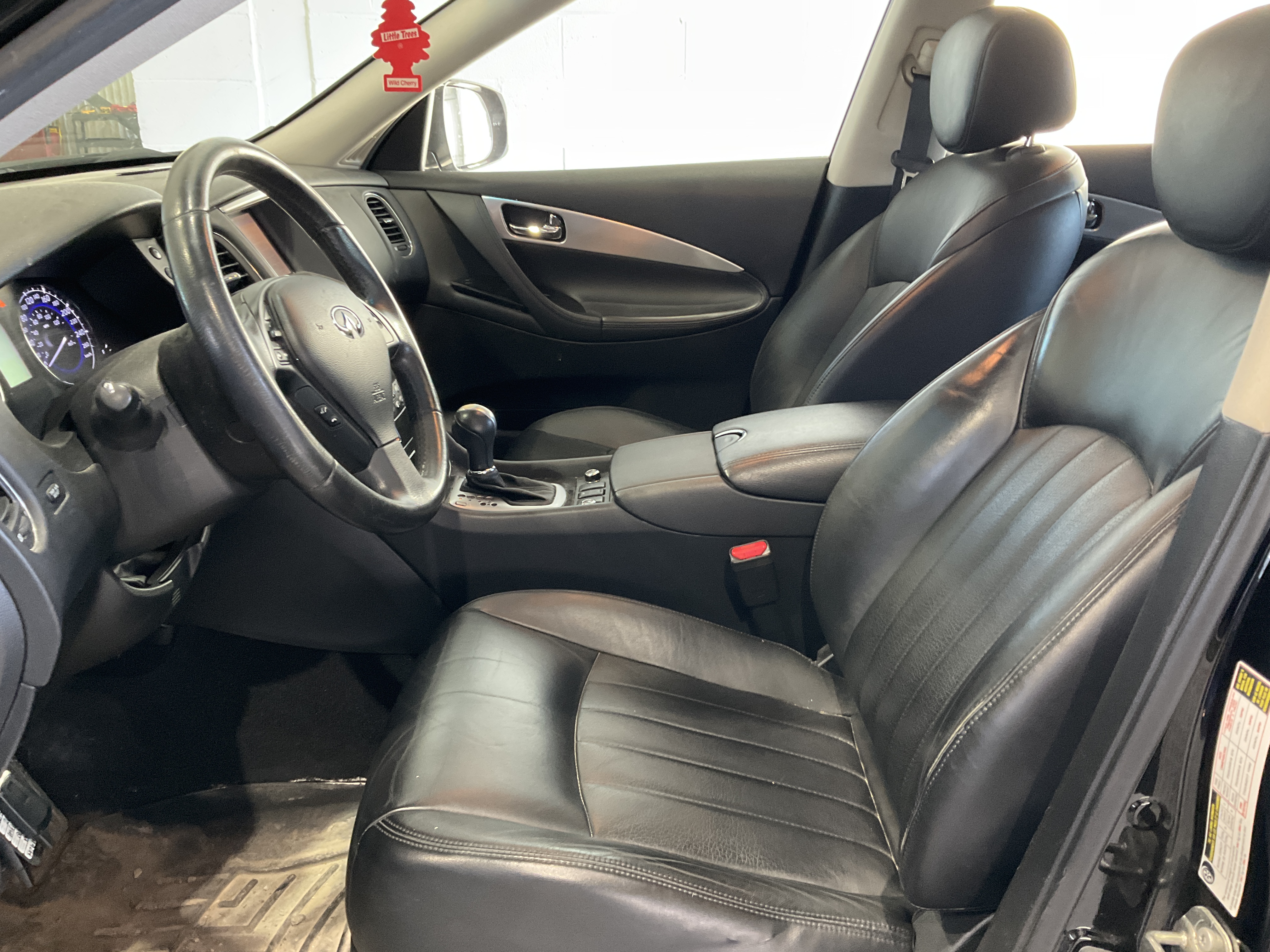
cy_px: 476
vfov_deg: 48.2
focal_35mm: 29
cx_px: 635
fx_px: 1064
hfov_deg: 61.7
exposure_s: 1/40
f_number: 1.8
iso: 200
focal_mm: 3
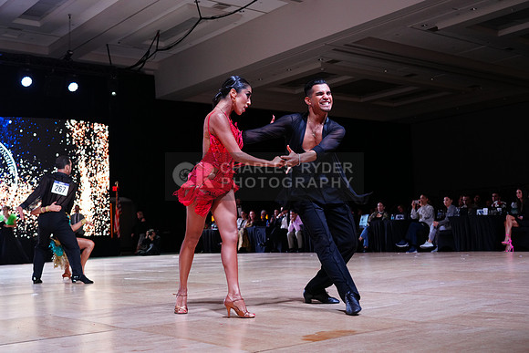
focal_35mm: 43
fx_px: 632
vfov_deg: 31.2
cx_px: 264
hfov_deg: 45.4
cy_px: 176
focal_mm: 43
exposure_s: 1/500
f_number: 4.5
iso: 2000
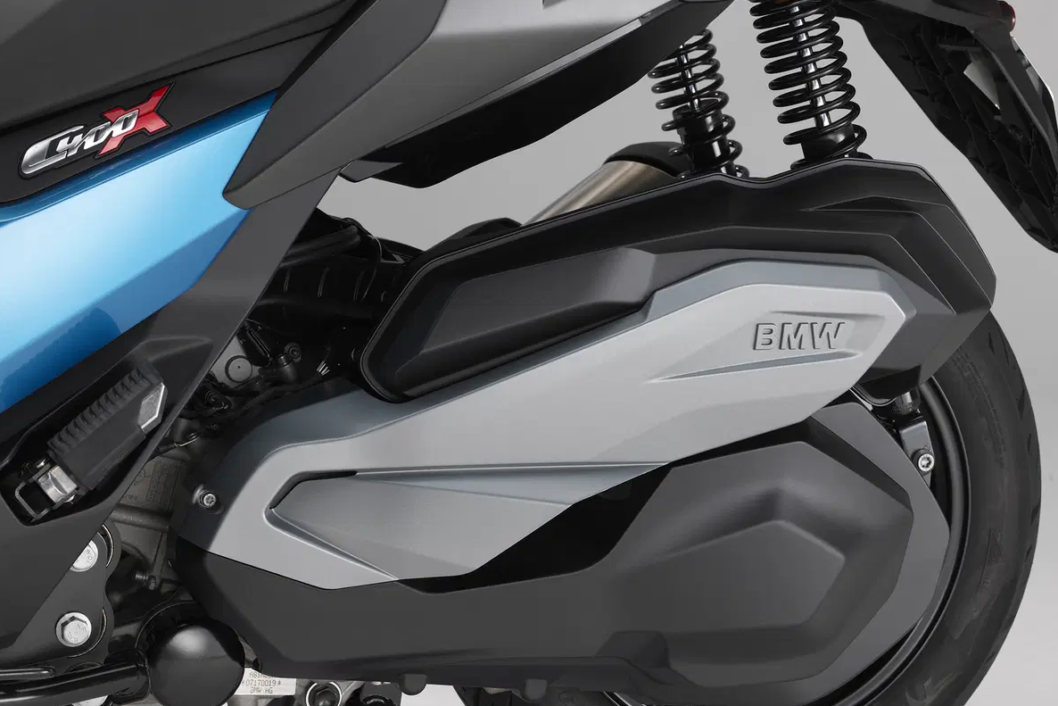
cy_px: 371
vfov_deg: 16.7
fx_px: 2410
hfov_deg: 24.8
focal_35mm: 82
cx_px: 530
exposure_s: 1/180
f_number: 13
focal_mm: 100
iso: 100
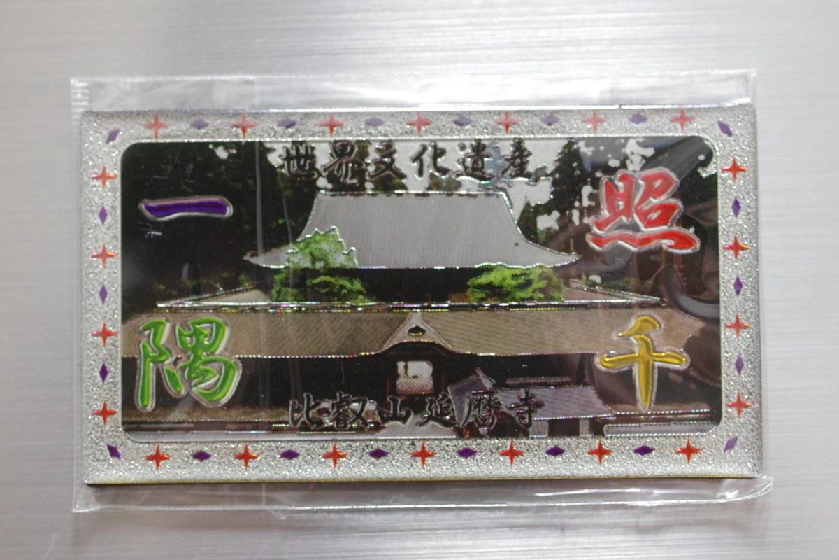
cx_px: 420
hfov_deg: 27.0
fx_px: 1748
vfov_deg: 18.2
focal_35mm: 75
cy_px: 280
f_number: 4
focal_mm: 50
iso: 3200
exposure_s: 1/80
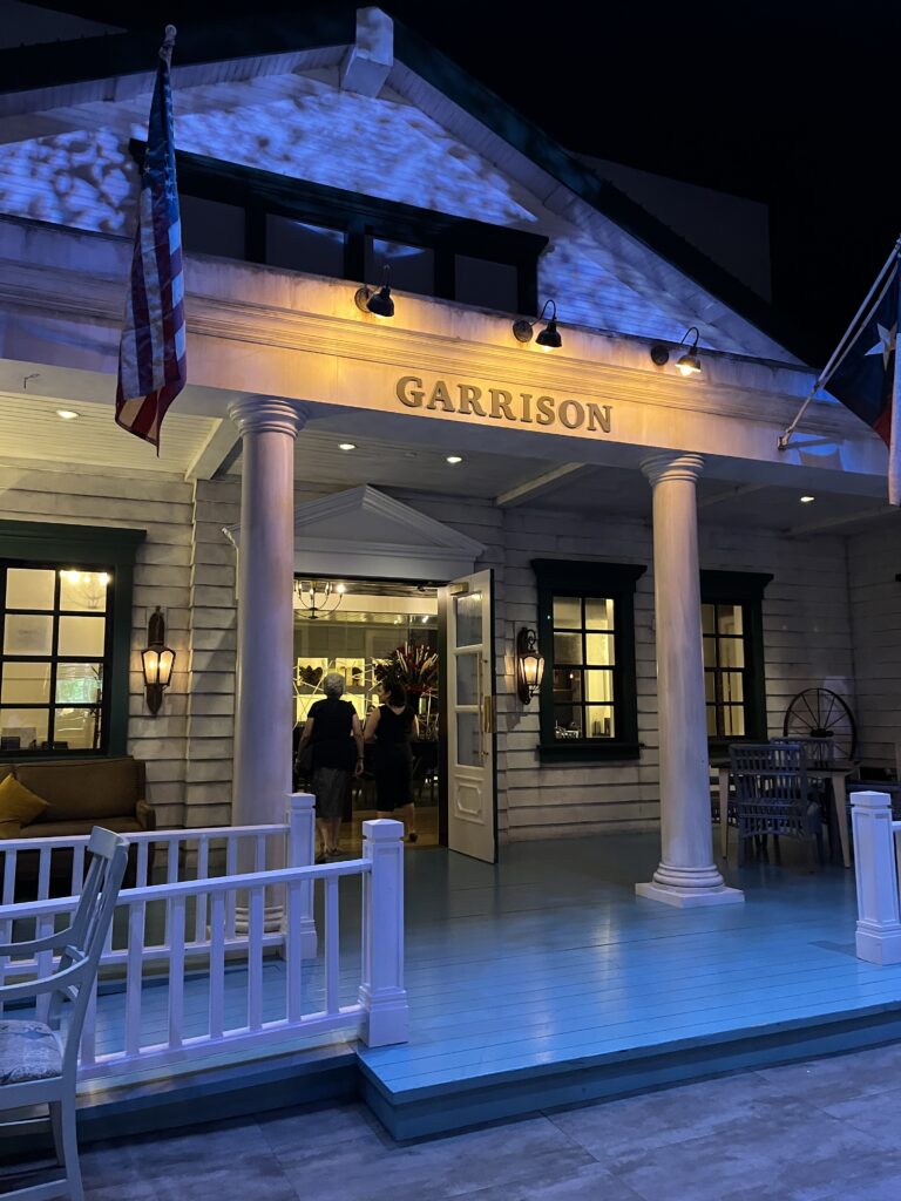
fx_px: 902
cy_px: 600
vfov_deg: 67.3
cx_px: 450
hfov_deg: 53.1
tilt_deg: +7.0
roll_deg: +0.1
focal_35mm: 26
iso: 500
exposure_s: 1/30
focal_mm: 5.1
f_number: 1.6
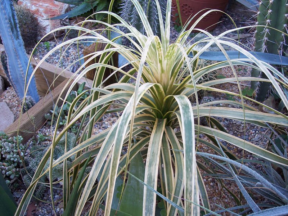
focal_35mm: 39
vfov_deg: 36.8
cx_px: 144
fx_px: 324
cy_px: 108
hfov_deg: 47.9
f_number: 3.4
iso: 100
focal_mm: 8
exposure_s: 1/45
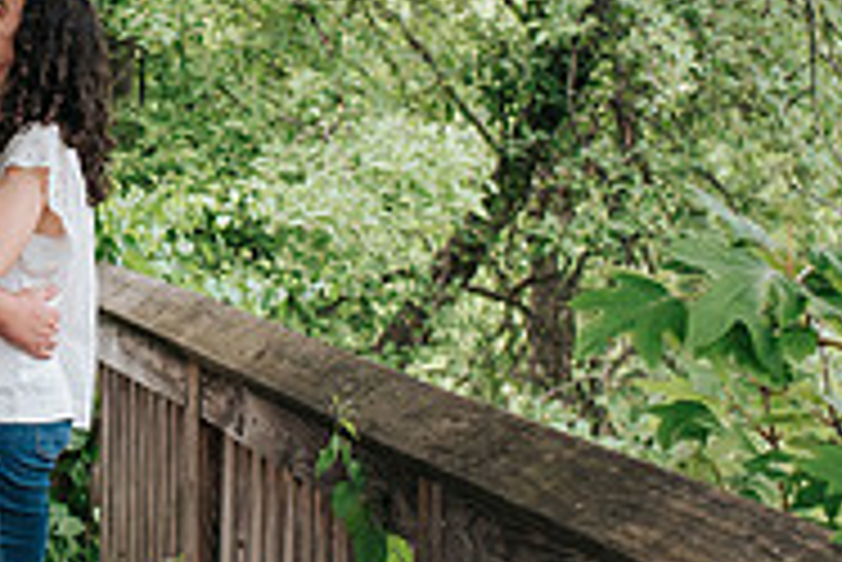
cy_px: 231
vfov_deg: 11.1
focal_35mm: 124
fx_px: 2902
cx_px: -128
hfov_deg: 16.0
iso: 500
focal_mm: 35
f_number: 3.2
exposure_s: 1/640
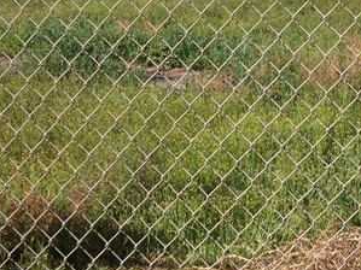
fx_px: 1251
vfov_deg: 12.3
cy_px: 36
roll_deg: +0.3
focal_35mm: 120
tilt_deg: -10.3
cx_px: 378
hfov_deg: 16.0
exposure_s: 1/1175
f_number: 2.4
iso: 50
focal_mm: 4.28
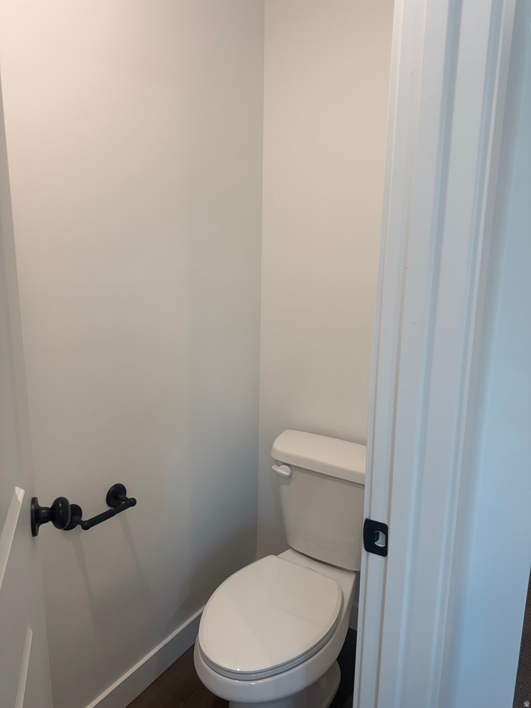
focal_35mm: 24
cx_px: 266
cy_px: 354
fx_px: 491
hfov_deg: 56.8
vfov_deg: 71.6
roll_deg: -1.4
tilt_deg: -10.8
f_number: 1.78
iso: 80
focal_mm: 6.76
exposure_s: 1/120
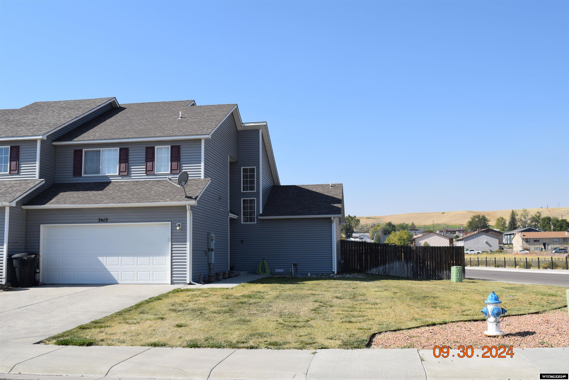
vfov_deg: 36.9
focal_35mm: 36
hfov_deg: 53.1
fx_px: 569
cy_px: 190
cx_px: 284
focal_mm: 24
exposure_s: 1/400
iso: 200
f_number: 10
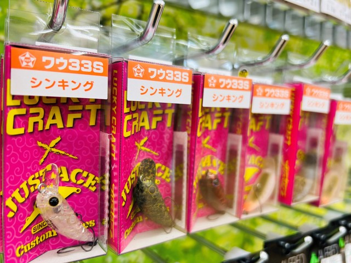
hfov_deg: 67.3
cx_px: 176
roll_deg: -2.3
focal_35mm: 26
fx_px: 264
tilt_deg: -4.3
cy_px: 132
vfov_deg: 53.1
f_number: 1.5
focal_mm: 5.7
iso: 100
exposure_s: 1/100
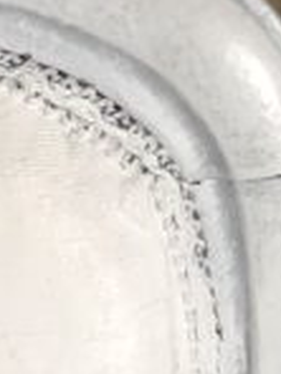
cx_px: -468
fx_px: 3896
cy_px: 622
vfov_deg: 5.4
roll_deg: +5.7
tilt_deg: -37.3
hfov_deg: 4.0
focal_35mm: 360
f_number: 2.4
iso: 80
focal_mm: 6
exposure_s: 1/50
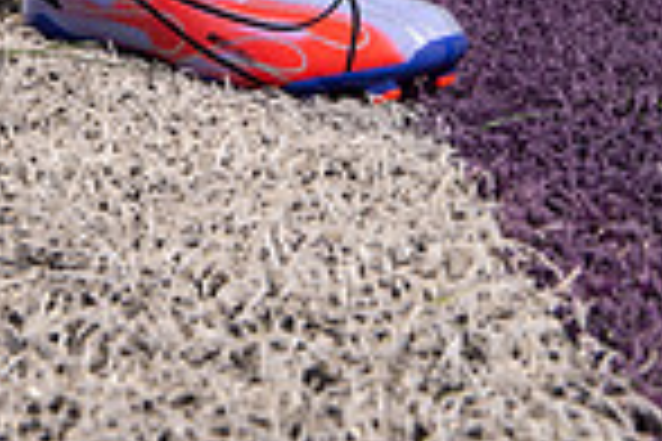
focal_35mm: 101
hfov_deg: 19.9
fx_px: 1857
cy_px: -544
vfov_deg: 11.6
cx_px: 77
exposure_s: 1/250
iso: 250
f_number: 13
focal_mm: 33
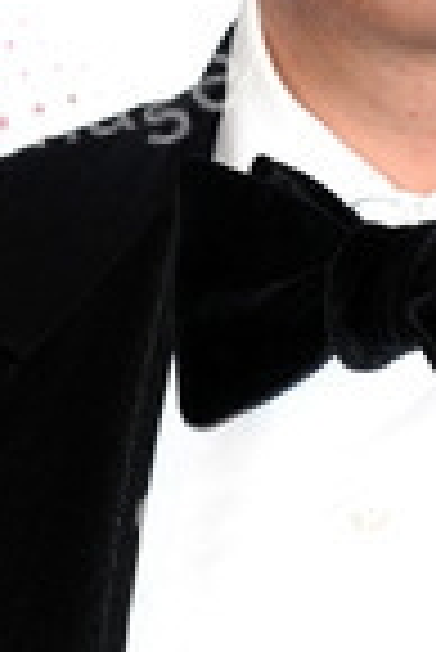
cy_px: -139
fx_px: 10119
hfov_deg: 2.5
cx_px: 501
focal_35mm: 558
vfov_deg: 3.7
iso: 320
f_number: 4.5
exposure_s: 1/200
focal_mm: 135
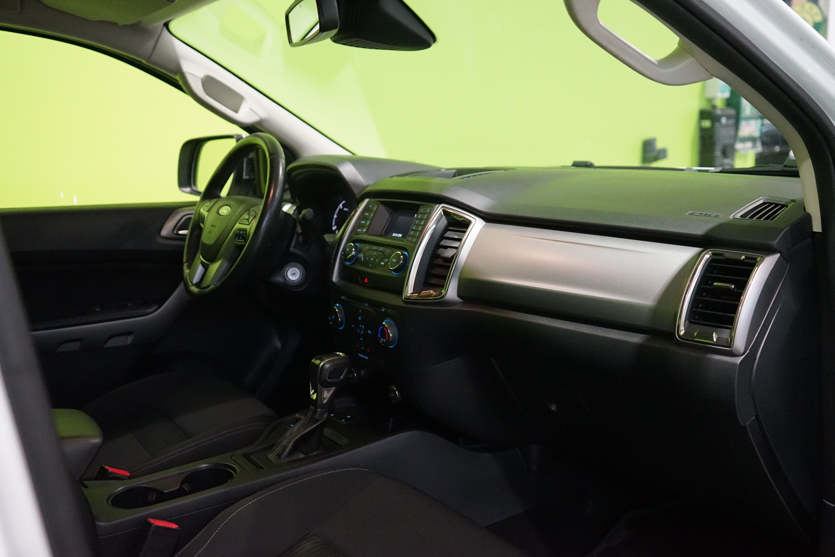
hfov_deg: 58.7
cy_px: 278
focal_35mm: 32
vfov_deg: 41.1
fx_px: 742
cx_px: 418
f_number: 4
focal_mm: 32
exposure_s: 1/160
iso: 6400
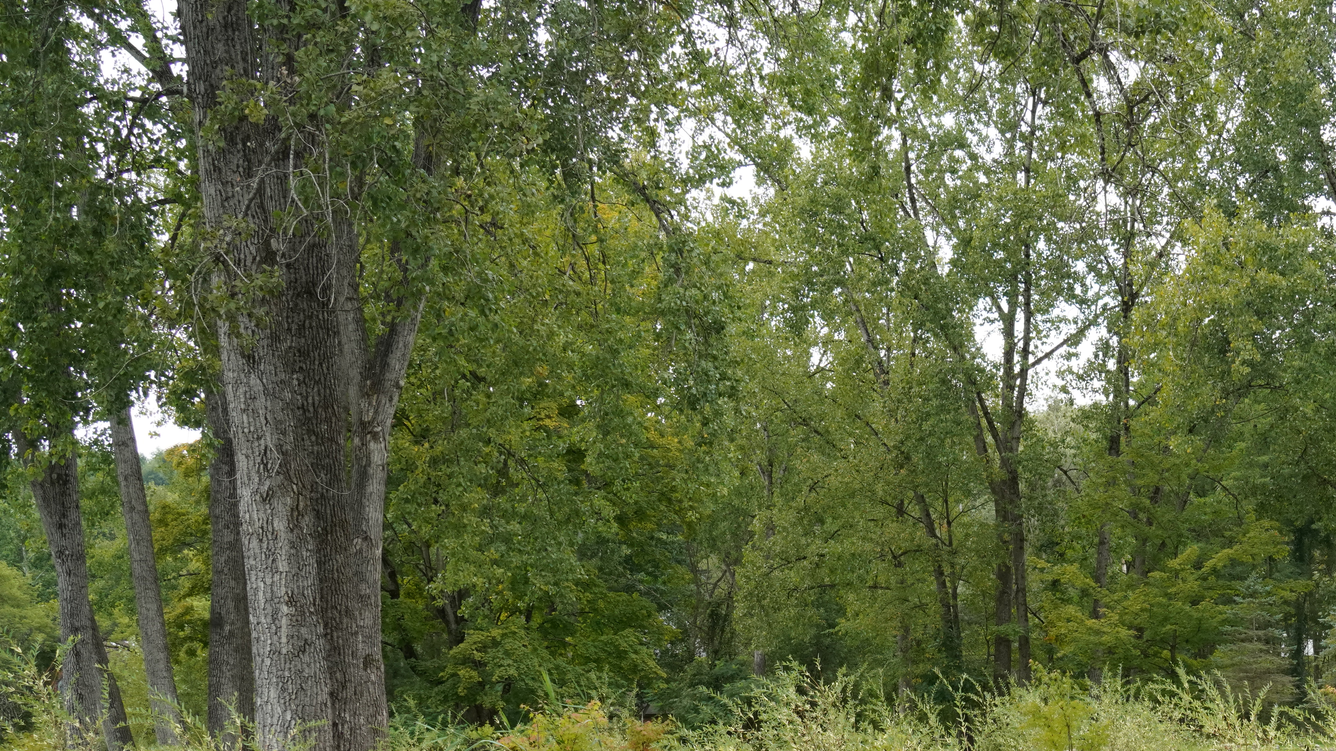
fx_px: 2480
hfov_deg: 29.0
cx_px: 1184
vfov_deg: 16.7
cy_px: 809
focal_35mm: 70
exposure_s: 1/250
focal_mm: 36
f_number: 13
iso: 1600
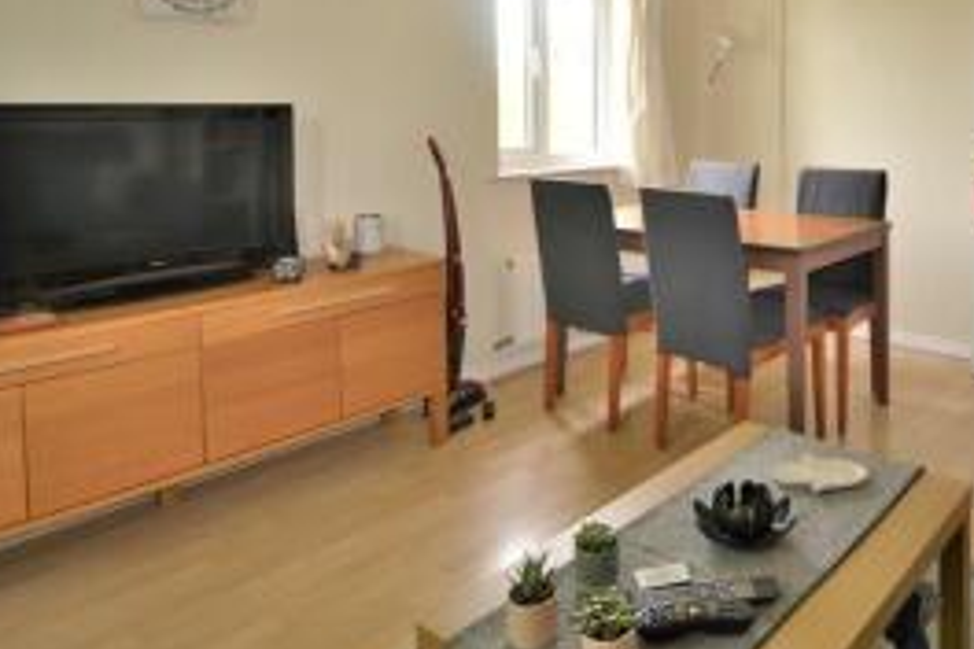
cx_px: 727
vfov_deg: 45.9
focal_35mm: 27
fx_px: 730
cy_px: 149
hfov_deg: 63.6
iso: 360
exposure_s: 1/125
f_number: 3.5
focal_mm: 10
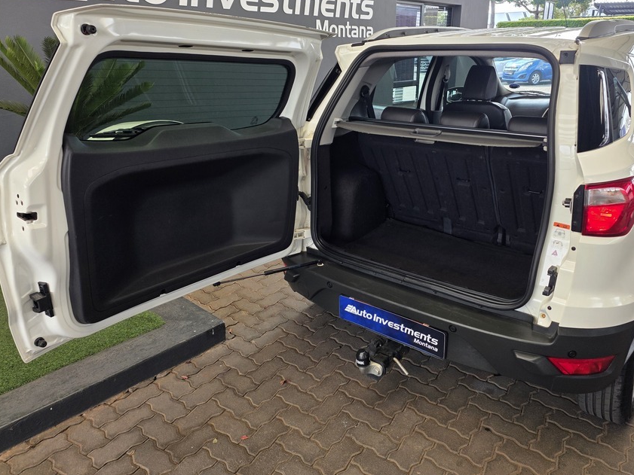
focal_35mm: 28
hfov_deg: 63.3
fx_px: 513
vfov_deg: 49.6
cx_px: 347
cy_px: 209
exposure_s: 1/180
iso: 50
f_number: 1.7
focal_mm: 6.25
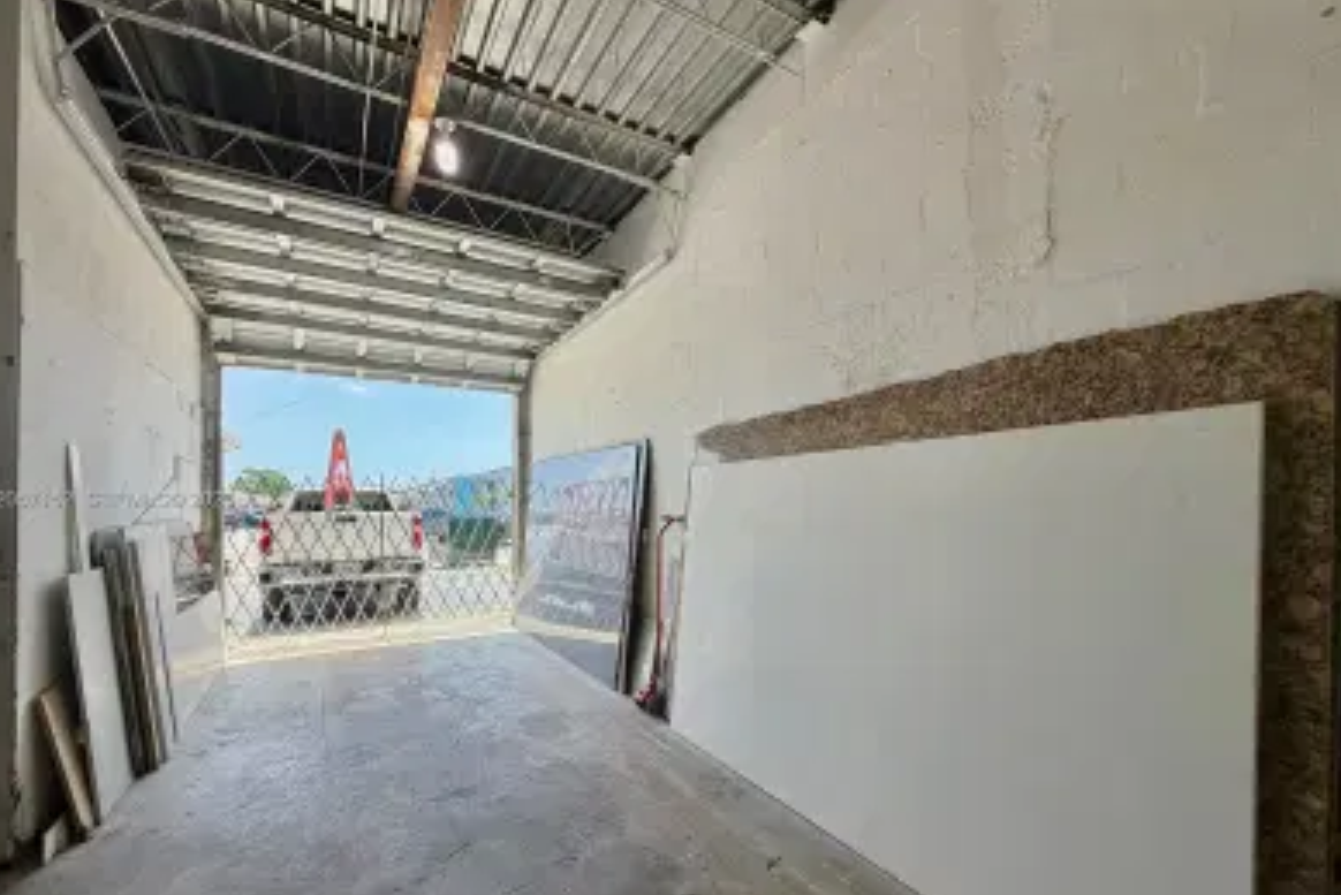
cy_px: 501
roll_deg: +0.4
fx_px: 559
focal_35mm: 15
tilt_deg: +0.4
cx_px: 657
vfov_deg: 77.1
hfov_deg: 100.4
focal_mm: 2.22
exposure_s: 1/218
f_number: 2.2
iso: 64
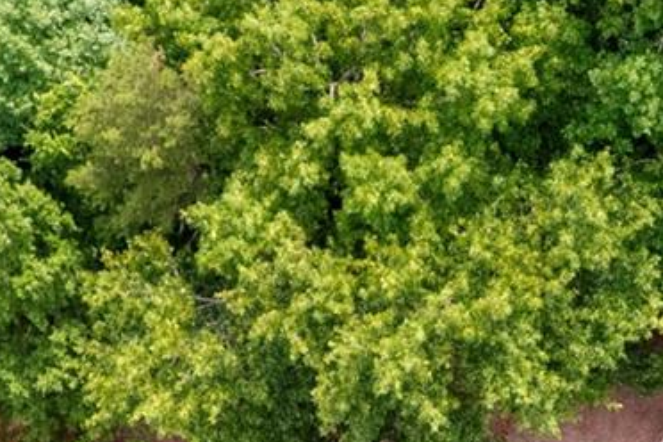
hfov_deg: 16.9
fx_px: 2228
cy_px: 1056
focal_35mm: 121
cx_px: 465
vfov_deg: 10.0
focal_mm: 8.4
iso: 100
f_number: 2.8
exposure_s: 1/800
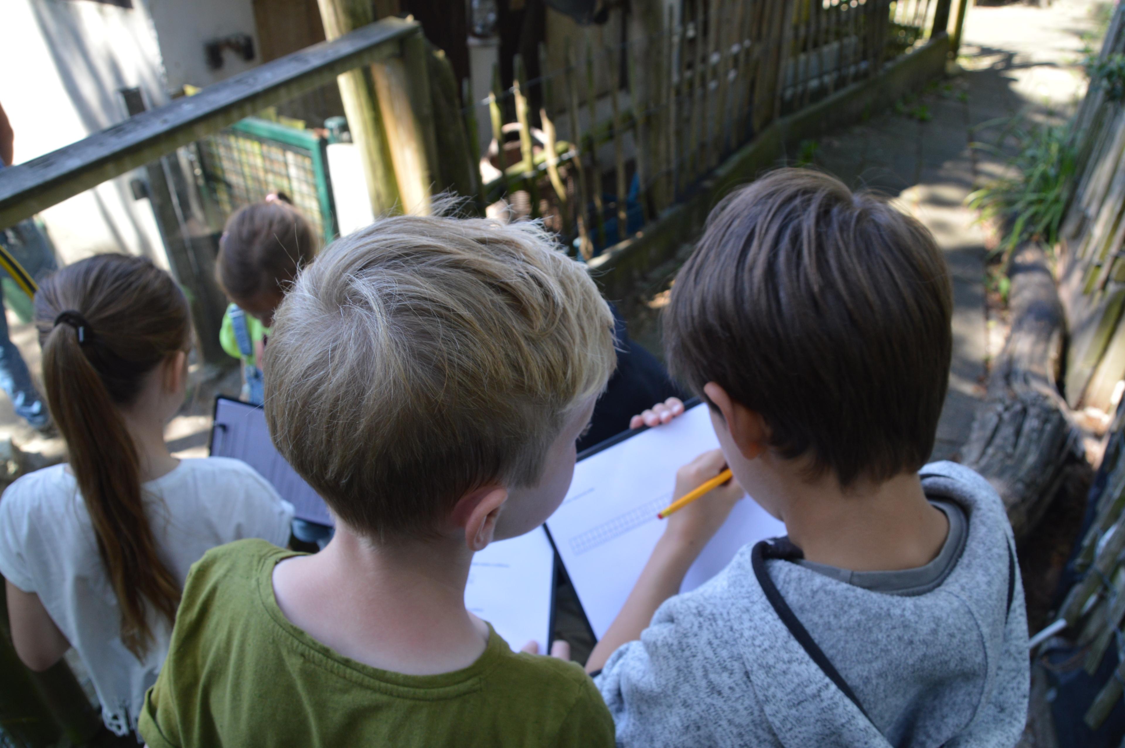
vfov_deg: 47.8
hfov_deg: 67.4
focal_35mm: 27
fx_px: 843
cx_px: 562
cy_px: 374
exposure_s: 1/125
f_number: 5.6
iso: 360
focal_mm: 18
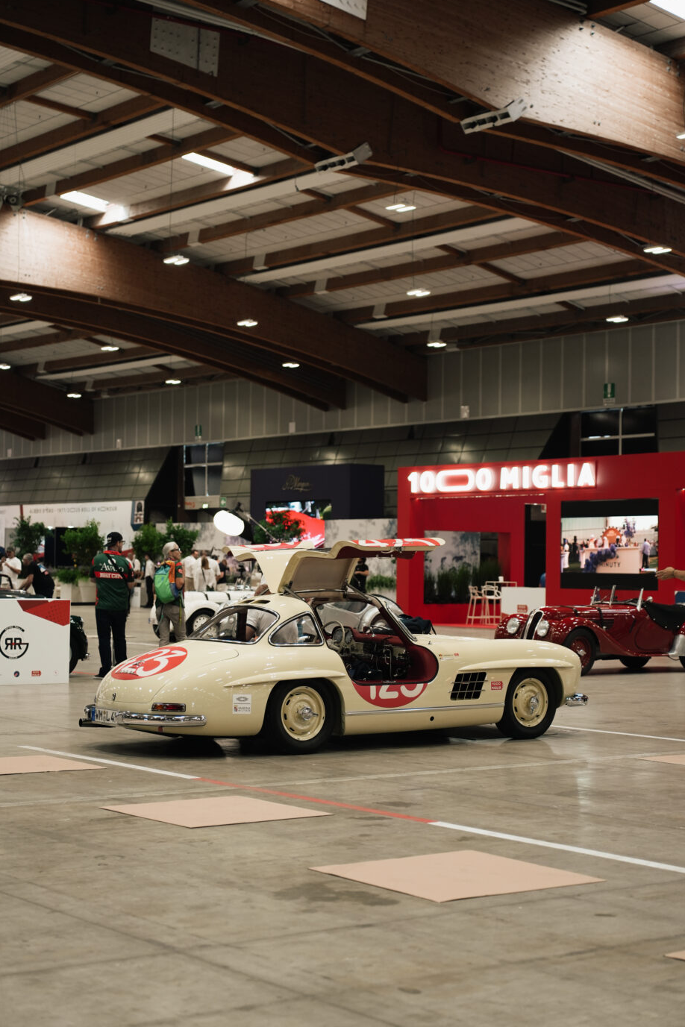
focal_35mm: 62
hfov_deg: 21.9
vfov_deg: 32.4
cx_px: 347
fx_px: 1769
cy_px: 517
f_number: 2.8
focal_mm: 61
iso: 400
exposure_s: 1/60
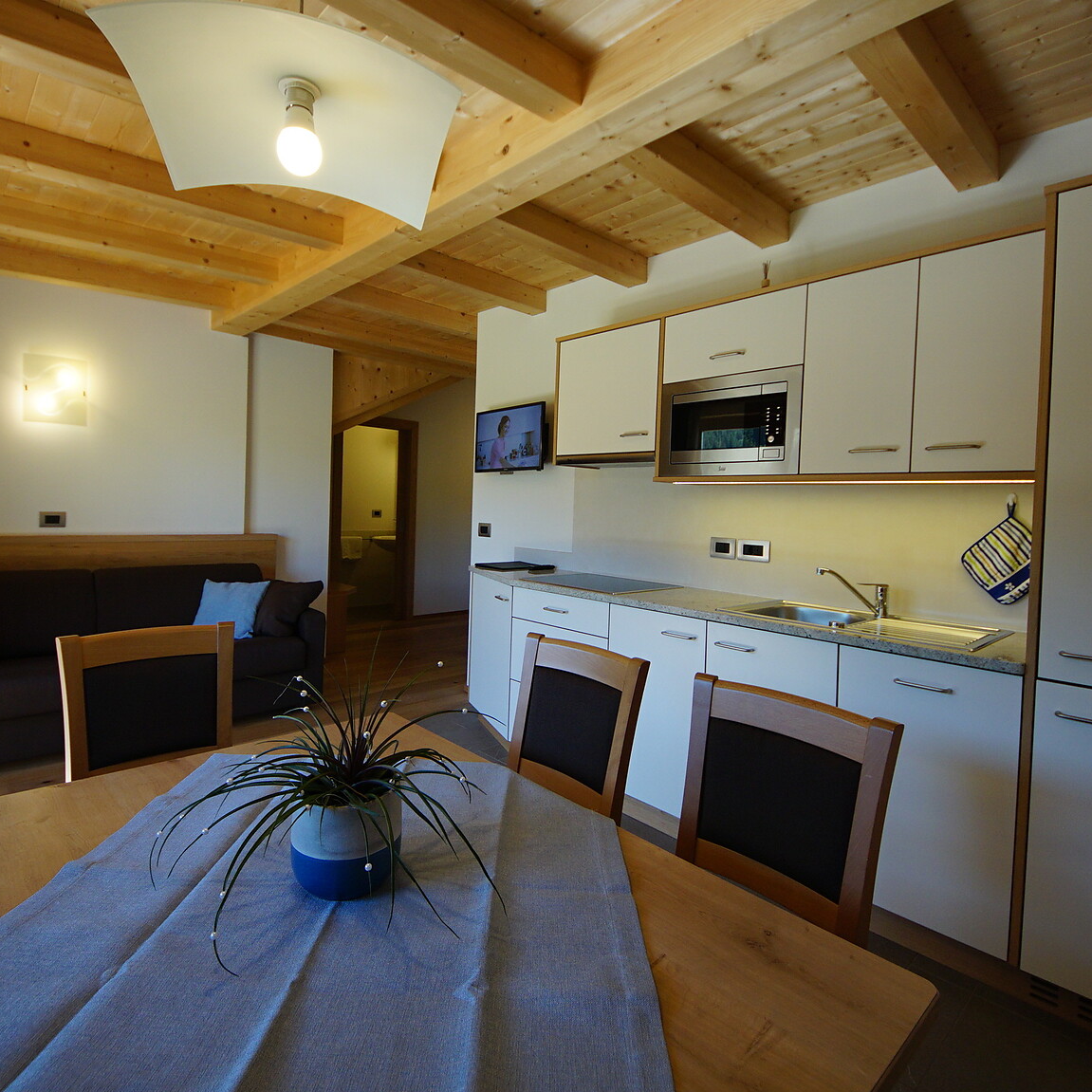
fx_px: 607
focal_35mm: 17
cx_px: 531
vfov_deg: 83.9
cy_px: 515
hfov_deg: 83.9
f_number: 4.5
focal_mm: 8
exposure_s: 1/60
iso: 250
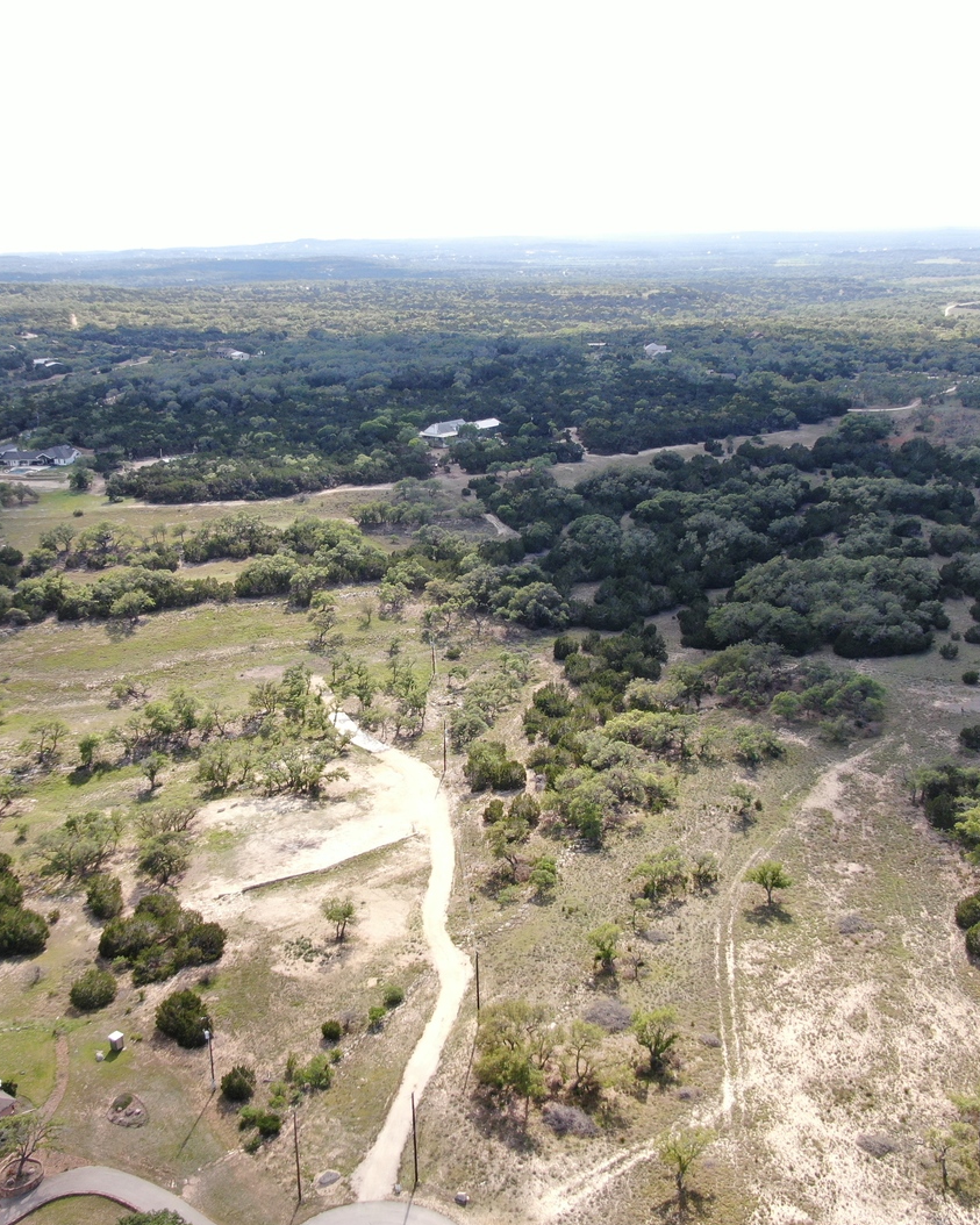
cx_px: 428
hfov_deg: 45.7
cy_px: 612
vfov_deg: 55.7
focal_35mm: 32
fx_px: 1160
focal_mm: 4.39
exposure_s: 1/30
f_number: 2.8
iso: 120
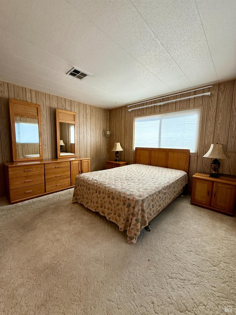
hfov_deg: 85.7
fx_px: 127
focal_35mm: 14
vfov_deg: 102.1
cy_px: 158
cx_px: 118
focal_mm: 2.22
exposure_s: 1/120
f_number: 2.2
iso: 160
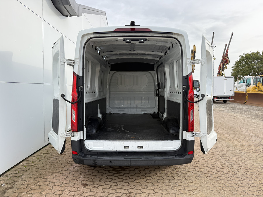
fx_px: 182
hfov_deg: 71.6
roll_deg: -0.1
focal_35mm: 24
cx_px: 132
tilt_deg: -2.8
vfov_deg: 56.8
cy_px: 98
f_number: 1.78
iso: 100
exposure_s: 1/1106
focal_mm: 6.76
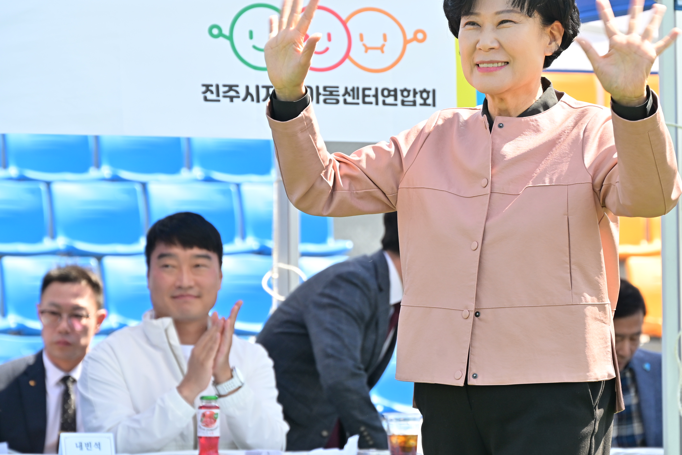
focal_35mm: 240
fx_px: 4546
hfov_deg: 8.6
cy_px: 176
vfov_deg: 5.7
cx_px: 493
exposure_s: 1/250
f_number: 7.1
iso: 320
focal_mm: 150
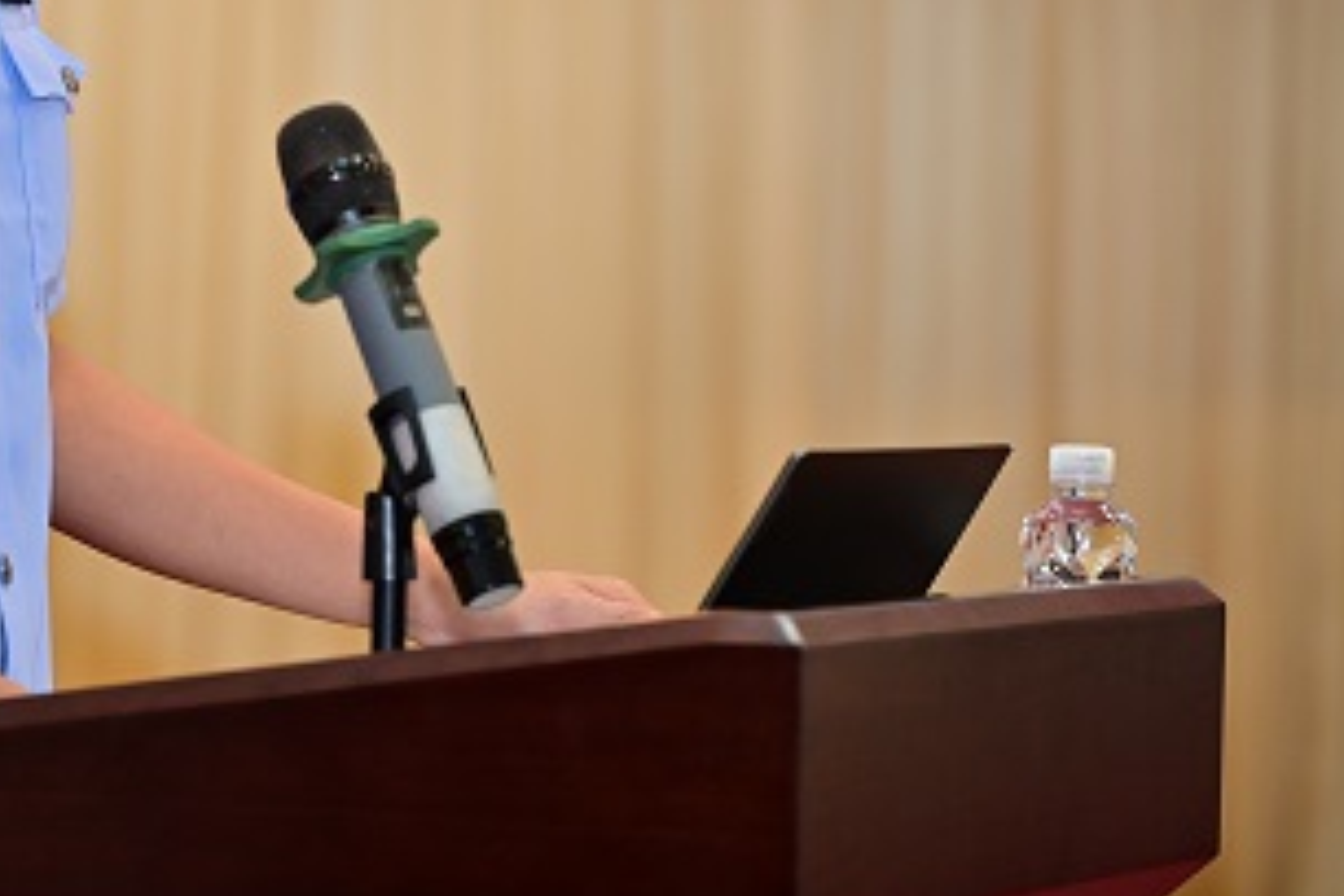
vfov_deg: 5.7
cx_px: 400
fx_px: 8959
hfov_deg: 8.6
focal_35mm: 240
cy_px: -83
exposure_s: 1/125
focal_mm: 105
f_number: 2.8
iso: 500
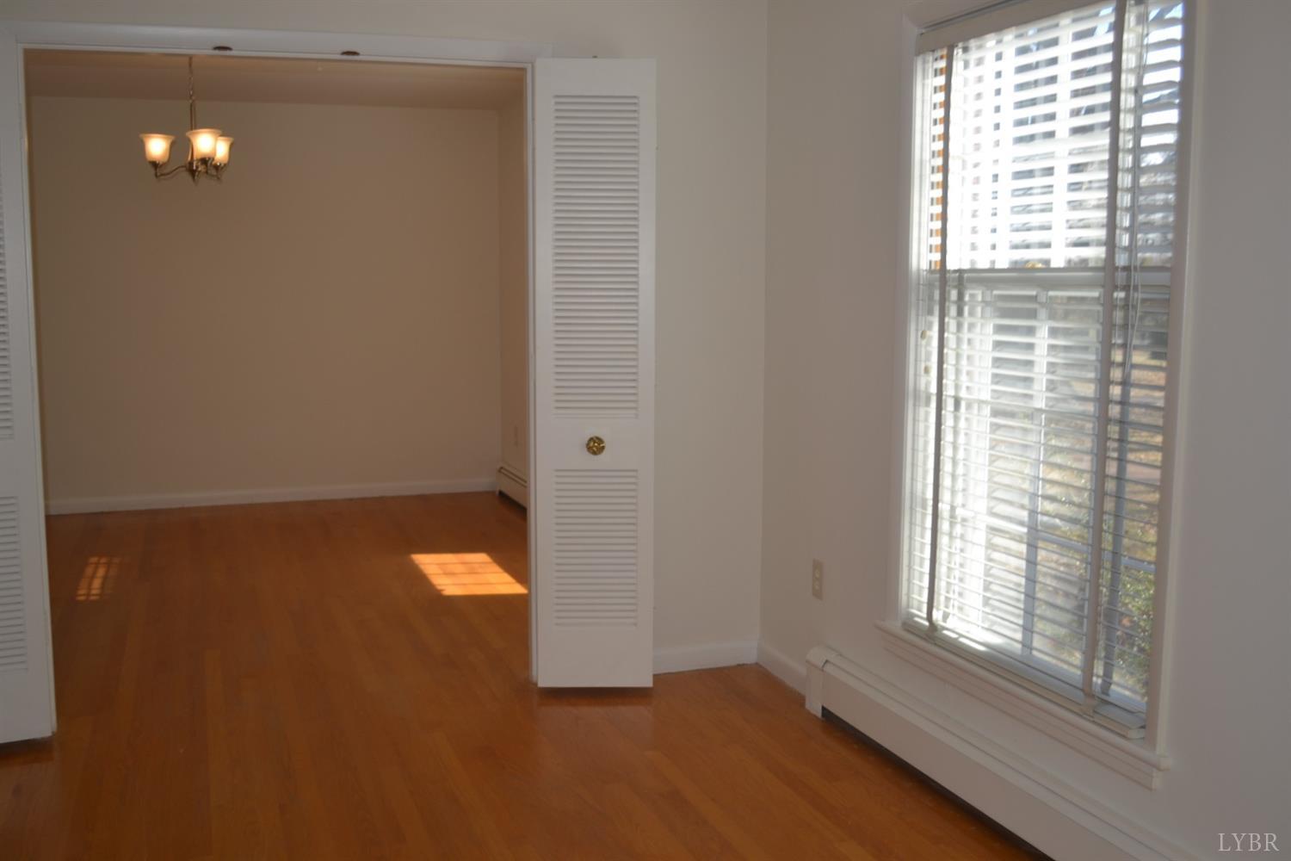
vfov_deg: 36.9
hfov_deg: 53.1
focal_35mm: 36
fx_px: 1291
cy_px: 430
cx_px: 646
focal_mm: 24
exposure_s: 1/160
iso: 100
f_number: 4
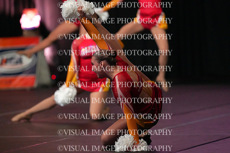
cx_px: 115
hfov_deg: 6.9
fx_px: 1917
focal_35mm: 300
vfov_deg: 4.6
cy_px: 76
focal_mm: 300
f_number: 3.5
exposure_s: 1/1250
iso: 16000
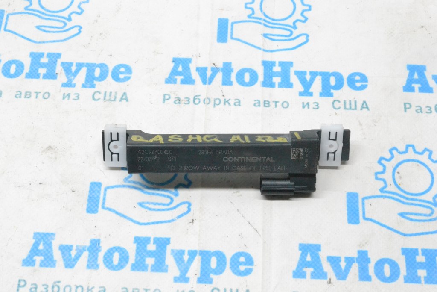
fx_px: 728
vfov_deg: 22.6
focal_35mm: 60
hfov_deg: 33.4
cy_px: 146
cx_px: 218
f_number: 18
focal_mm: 40
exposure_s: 1/50
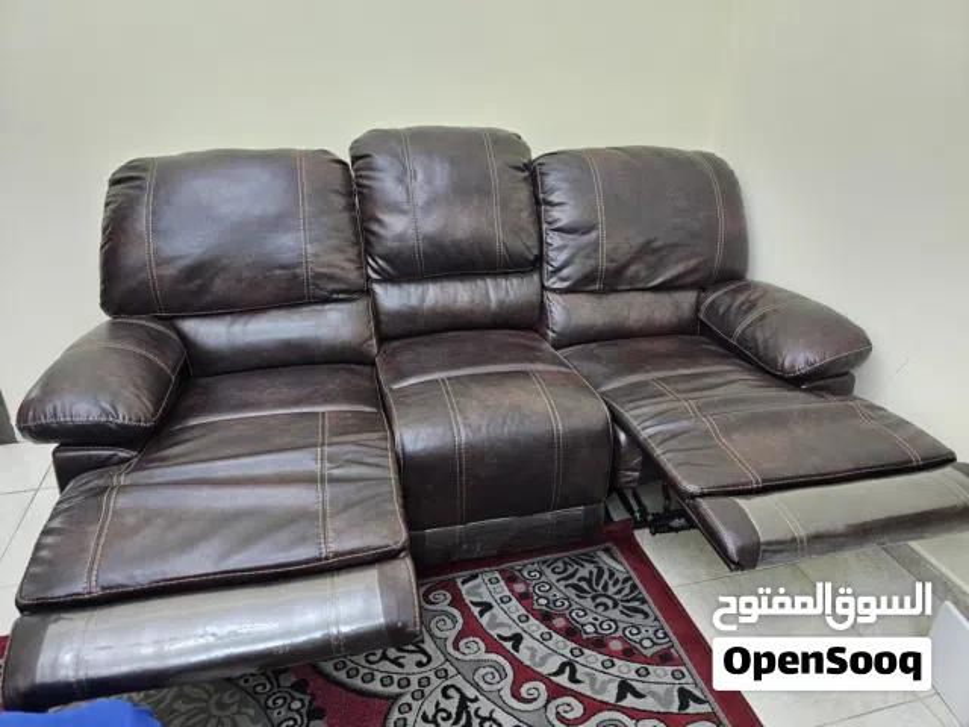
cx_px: 484
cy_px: 364
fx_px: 644
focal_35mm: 23
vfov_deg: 58.9
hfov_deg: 73.9
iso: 640
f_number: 1.7
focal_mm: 6.3
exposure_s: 1/33.3
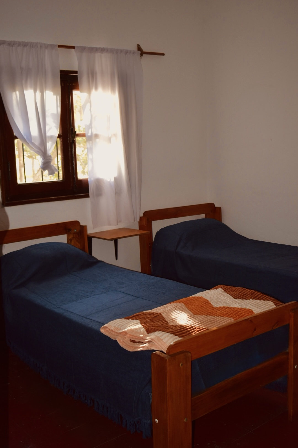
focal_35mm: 42
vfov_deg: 46.4
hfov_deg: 31.9
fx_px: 521
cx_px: 149
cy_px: 224
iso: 400
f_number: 4.2
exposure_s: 1/50
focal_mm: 28
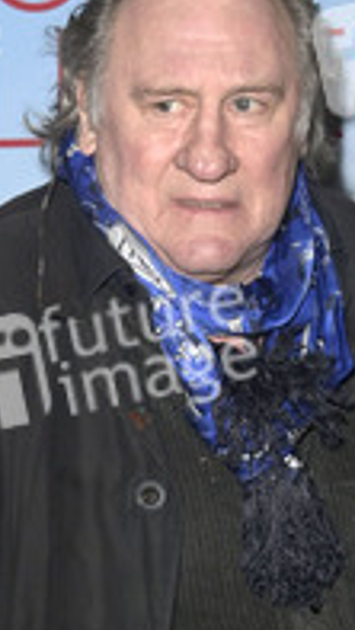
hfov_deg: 10.4
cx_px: 185
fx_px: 1955
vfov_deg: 18.1
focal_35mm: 117
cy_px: 521
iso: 640
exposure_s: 1/250
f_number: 5.6
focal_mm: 55
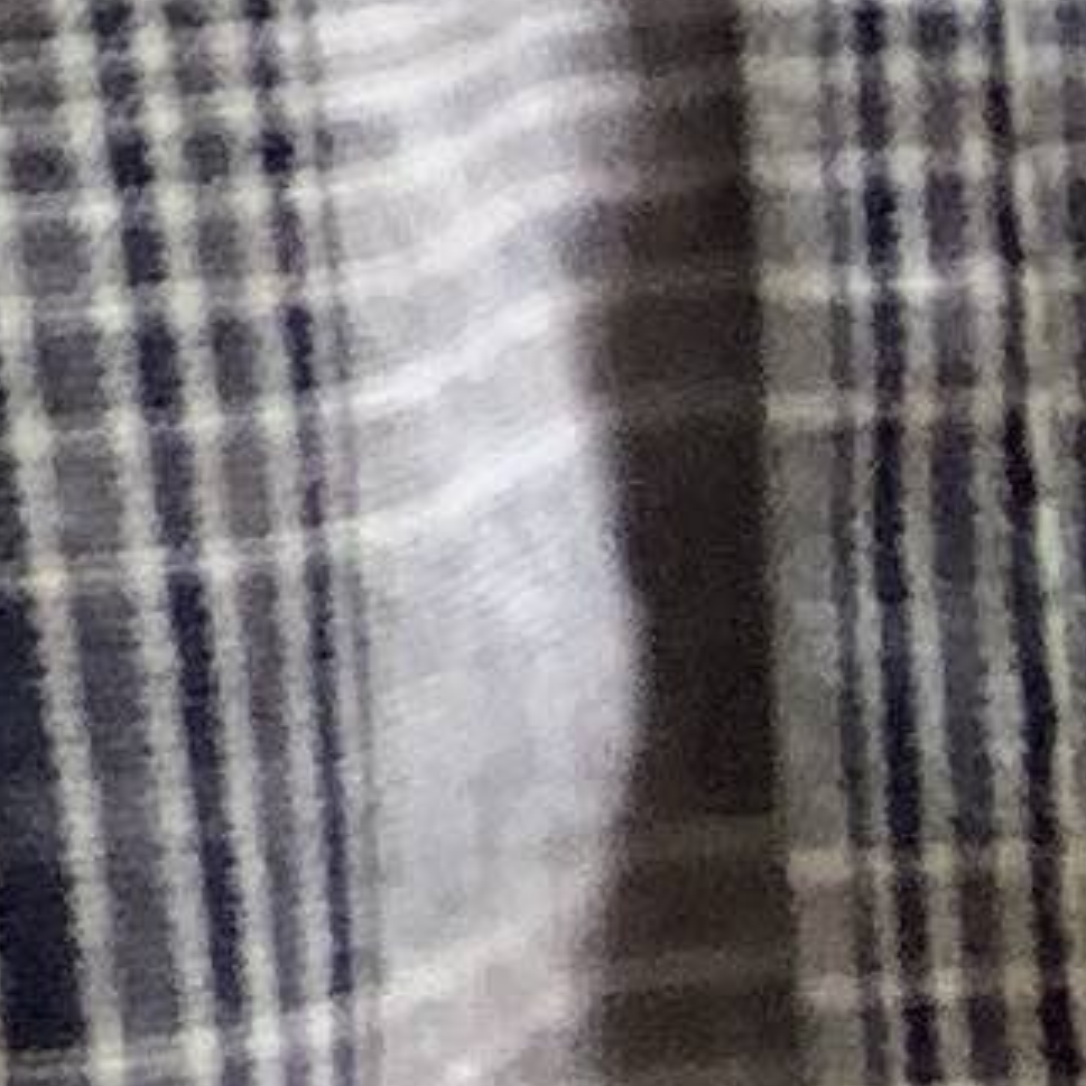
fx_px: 9583
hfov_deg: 6.0
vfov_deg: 5.8
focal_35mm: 270
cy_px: -2690
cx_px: -2041
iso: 100
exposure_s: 1/60
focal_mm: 2.87
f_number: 2.2
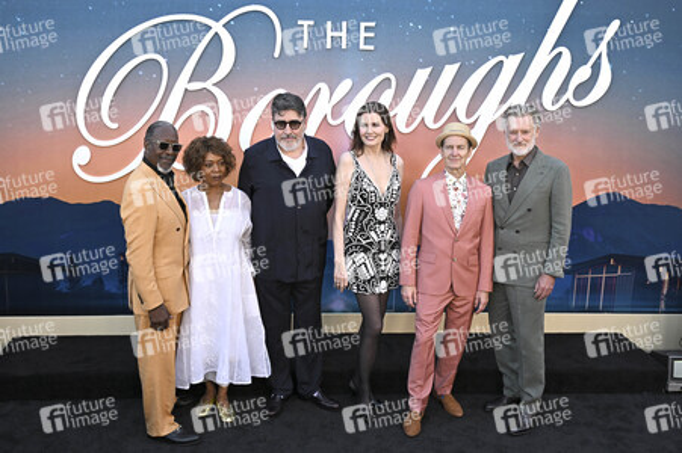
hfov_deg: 54.5
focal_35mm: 35
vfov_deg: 37.8
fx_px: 663
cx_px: 341
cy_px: 226
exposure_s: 1/320
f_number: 7.1
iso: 800
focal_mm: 35
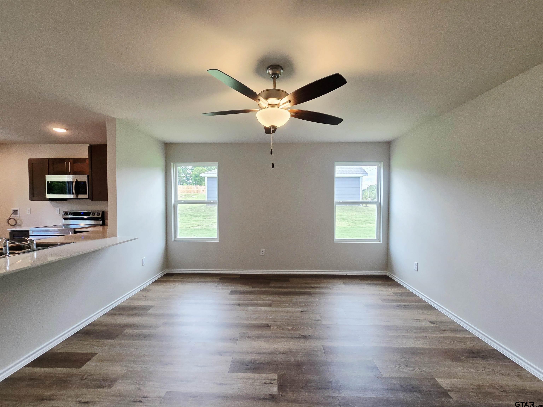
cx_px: 272
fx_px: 204
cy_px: 204
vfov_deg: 89.9
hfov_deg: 106.2
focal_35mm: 13
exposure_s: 1/60.2
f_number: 2.2
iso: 64
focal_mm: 2.2
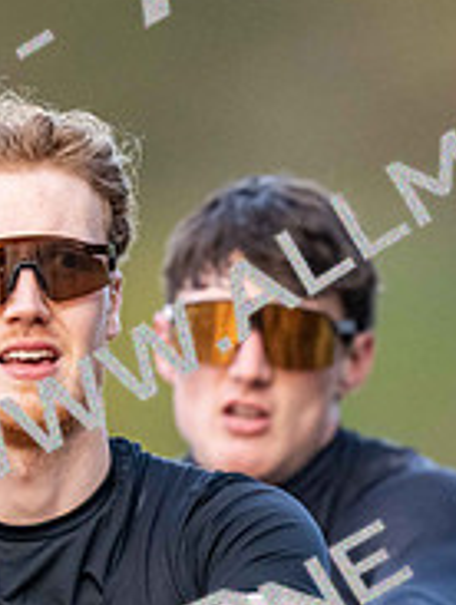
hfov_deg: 0.8
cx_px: 314
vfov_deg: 1.1
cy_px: 511
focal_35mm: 1824
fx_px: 31926
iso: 4000
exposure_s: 1/2500
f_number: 4
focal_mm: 600
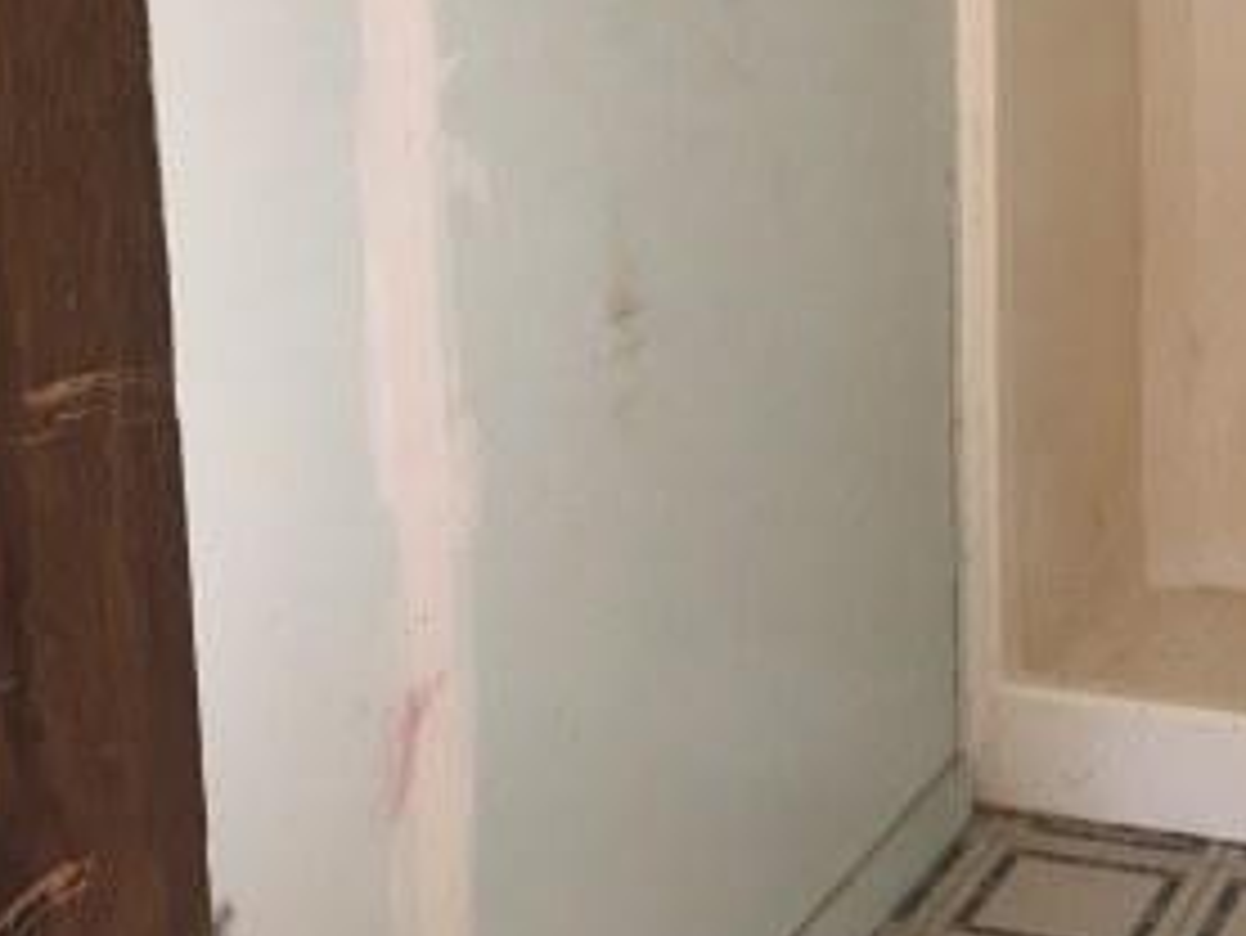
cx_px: 1017
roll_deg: +1.8
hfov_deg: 28.3
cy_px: 238
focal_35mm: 67
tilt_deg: -12.4
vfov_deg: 21.8
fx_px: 2413
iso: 50
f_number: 2.2
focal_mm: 4.15
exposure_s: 1/30
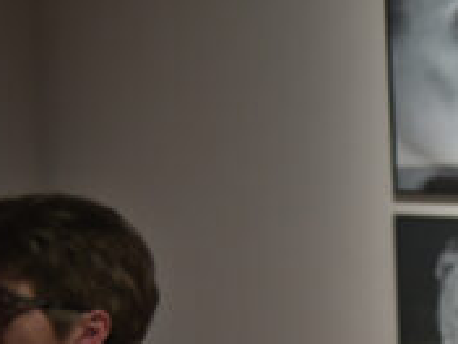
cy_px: 894
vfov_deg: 6.0
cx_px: 1278
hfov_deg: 7.6
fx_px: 3083
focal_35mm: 233
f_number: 1.6
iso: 800
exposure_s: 1/200
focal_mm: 50
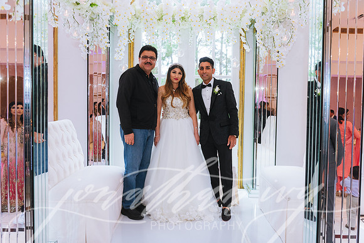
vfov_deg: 41.1
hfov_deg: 58.7
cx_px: 182
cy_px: 122
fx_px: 324
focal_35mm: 32
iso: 800
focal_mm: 32
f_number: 2.8
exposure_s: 1/200
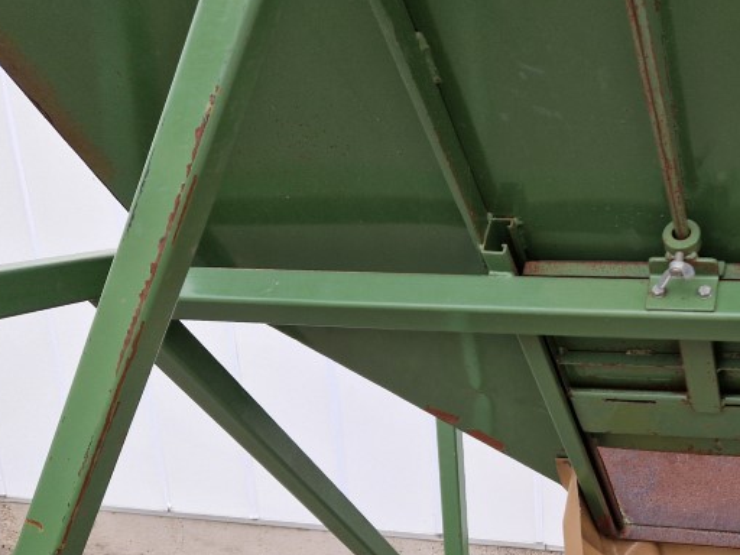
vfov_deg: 30.7
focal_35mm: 46
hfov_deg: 39.5
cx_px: 603
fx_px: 983
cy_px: 447
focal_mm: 5.4
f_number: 1.8
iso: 50
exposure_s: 1/180
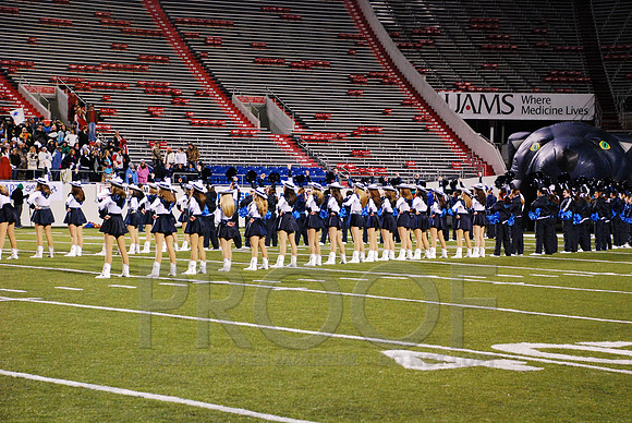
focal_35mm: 99
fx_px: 1740
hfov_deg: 20.6
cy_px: 212
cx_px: 316
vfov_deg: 13.9
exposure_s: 1/160
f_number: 5.3
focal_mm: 66
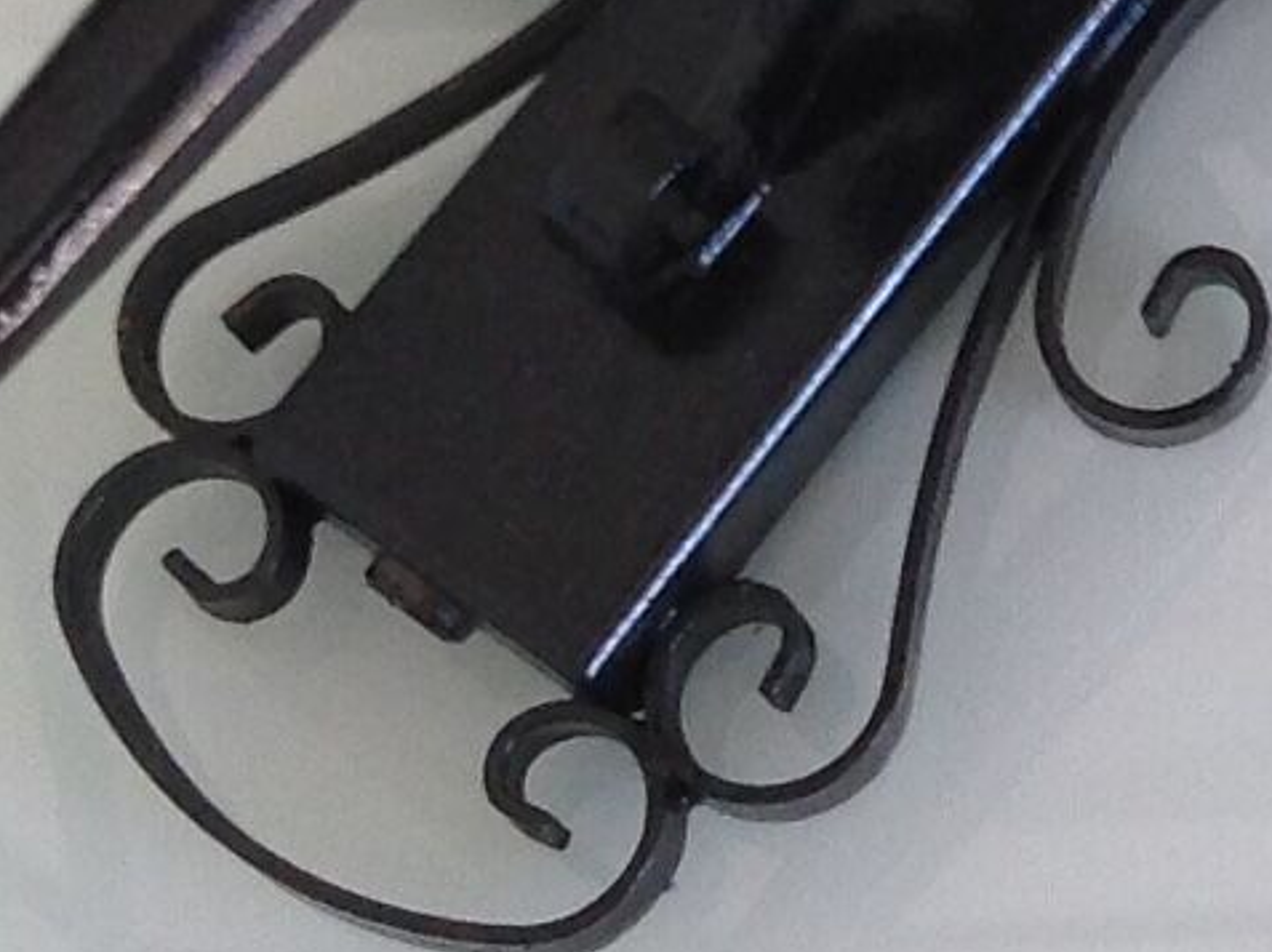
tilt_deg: -62.8
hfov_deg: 9.9
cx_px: 2301
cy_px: -1059
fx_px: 6976
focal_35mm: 190
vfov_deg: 7.4
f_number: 2.4
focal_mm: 4.28
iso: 64
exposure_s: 1/40
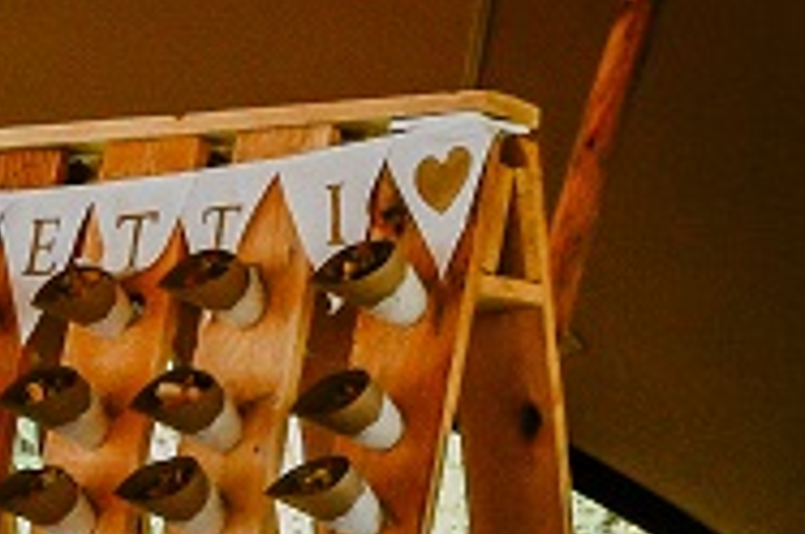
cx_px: 409
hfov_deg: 11.0
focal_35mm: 188
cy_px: 986
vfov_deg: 7.1
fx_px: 4197
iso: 360
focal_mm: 26
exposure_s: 1/250
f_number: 5.6
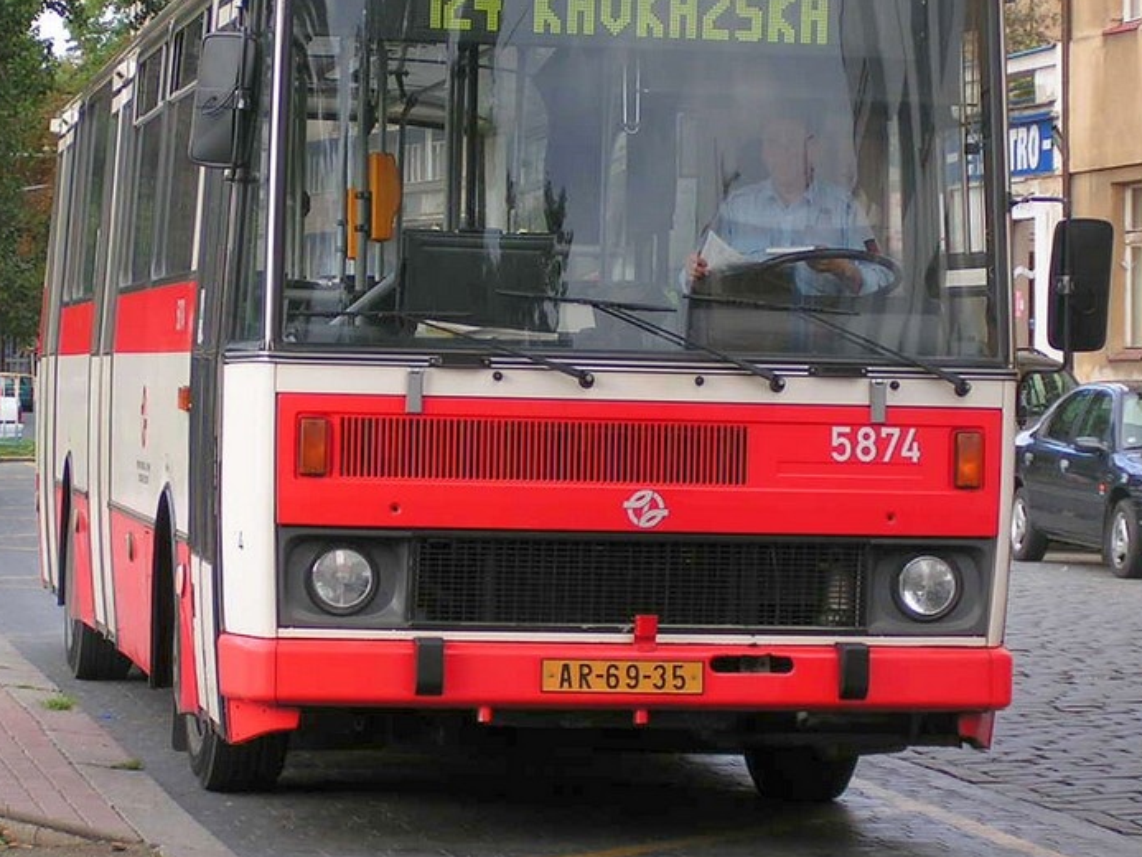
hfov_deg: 14.6
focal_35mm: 135
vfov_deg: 11.0
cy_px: 337
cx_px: 667
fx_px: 4454
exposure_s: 1/200
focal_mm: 15.9
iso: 50
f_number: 3.5
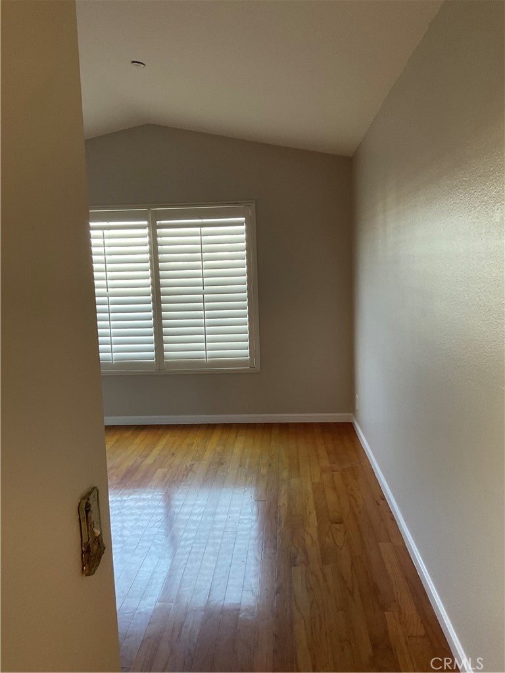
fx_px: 564
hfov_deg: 48.2
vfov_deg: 61.7
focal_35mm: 29
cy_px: 336
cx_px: 252
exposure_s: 1/60
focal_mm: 3
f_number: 1.8
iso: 64
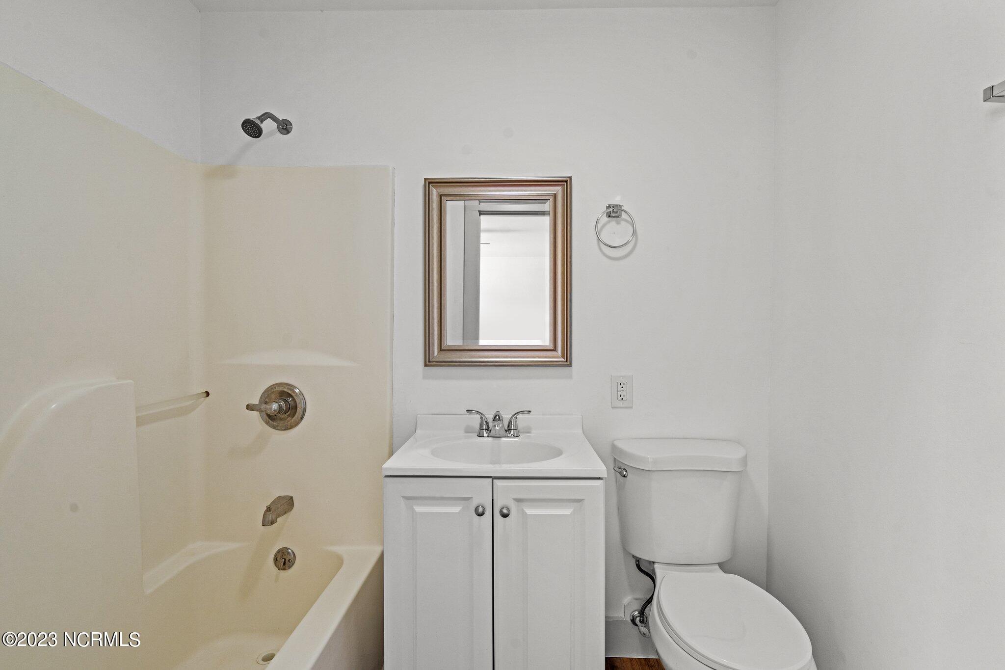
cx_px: 502
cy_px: 335
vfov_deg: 73.7
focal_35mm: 16
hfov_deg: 96.7
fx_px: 447
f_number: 8
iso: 250
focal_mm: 16
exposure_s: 1/8
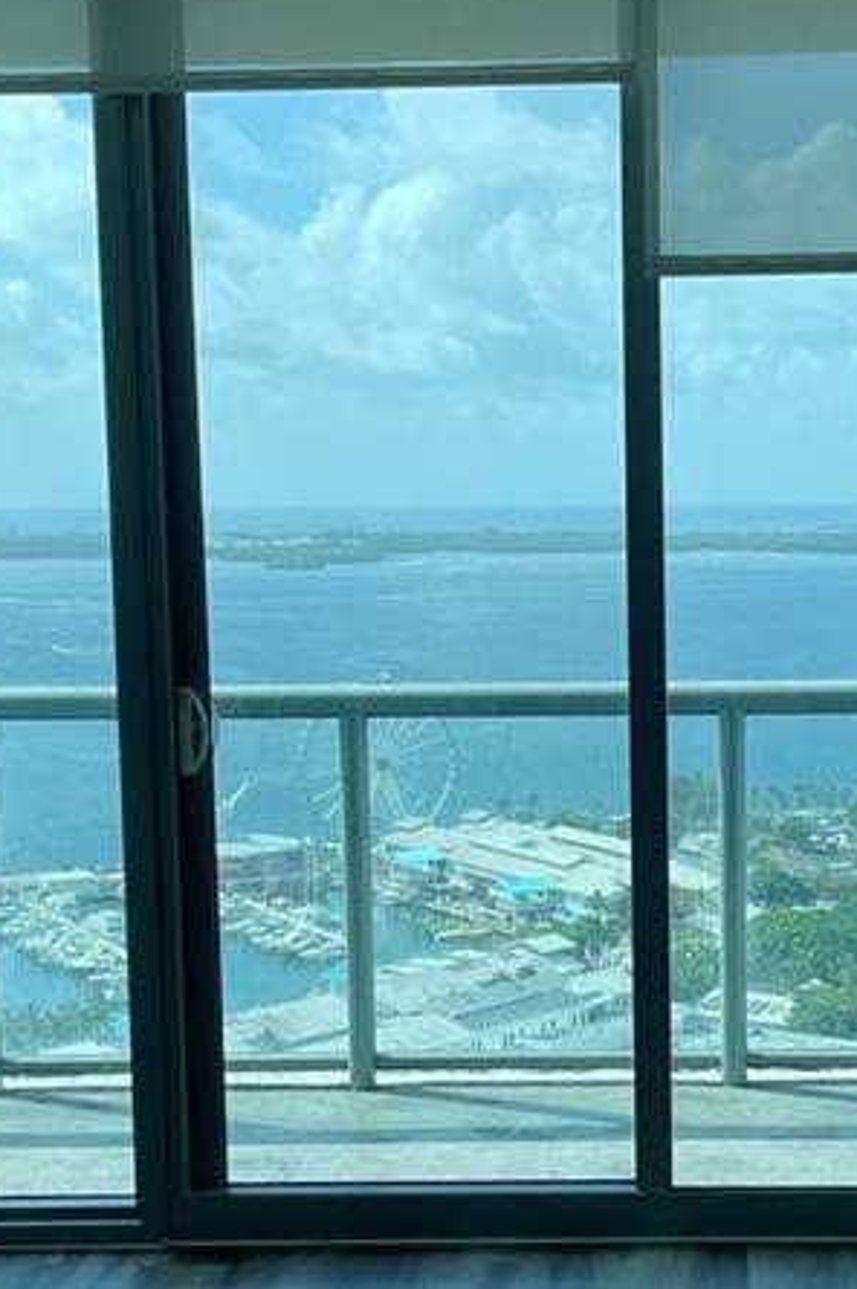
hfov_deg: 18.4
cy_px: 860
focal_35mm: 73
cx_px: 706
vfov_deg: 27.6
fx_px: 2611
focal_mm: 4.2
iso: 32
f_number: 1.6
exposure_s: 1/1667
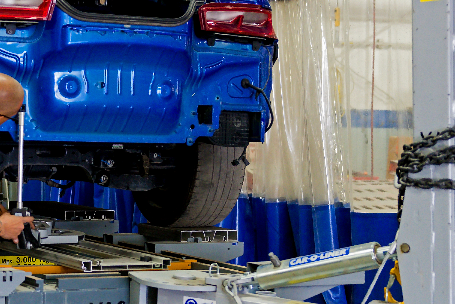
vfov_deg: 14.5
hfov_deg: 20.9
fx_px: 1188
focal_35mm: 94
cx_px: -4
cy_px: 207
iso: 1600
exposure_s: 1/160
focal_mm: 38
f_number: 2.8
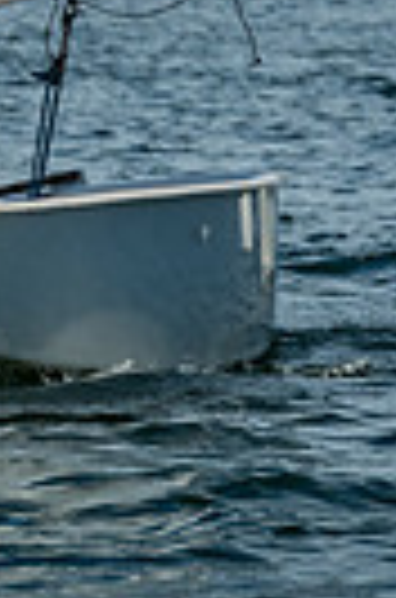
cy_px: -176
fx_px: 15922
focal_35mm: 960
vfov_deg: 2.2
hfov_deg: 1.4
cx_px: -766
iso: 250
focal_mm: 200
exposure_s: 1/500
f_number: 10
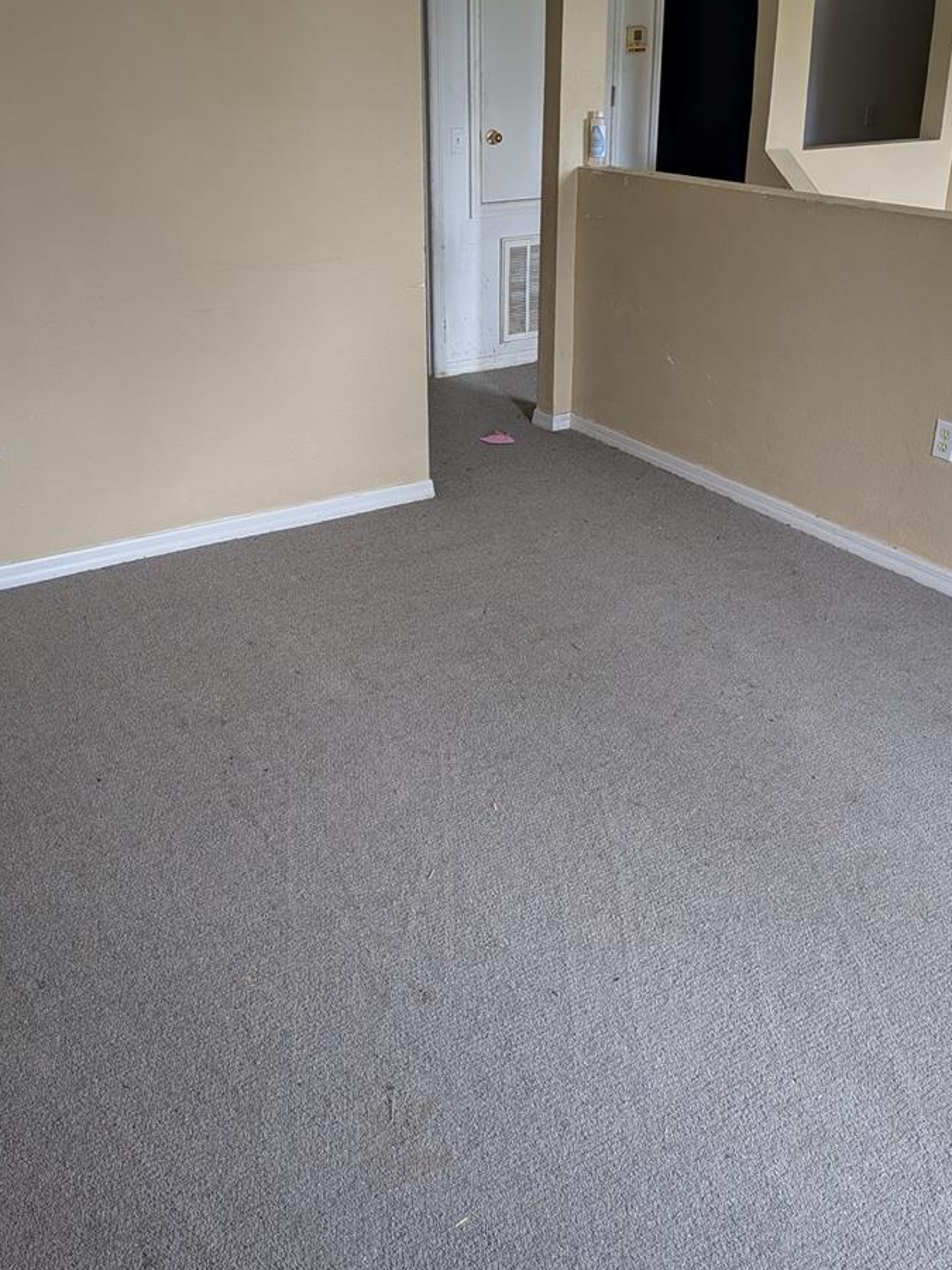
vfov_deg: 56.3
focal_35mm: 32
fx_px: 1173
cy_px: 498
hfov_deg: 44.2
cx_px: 460
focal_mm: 4.53
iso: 199
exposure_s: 1/60
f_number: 1.7
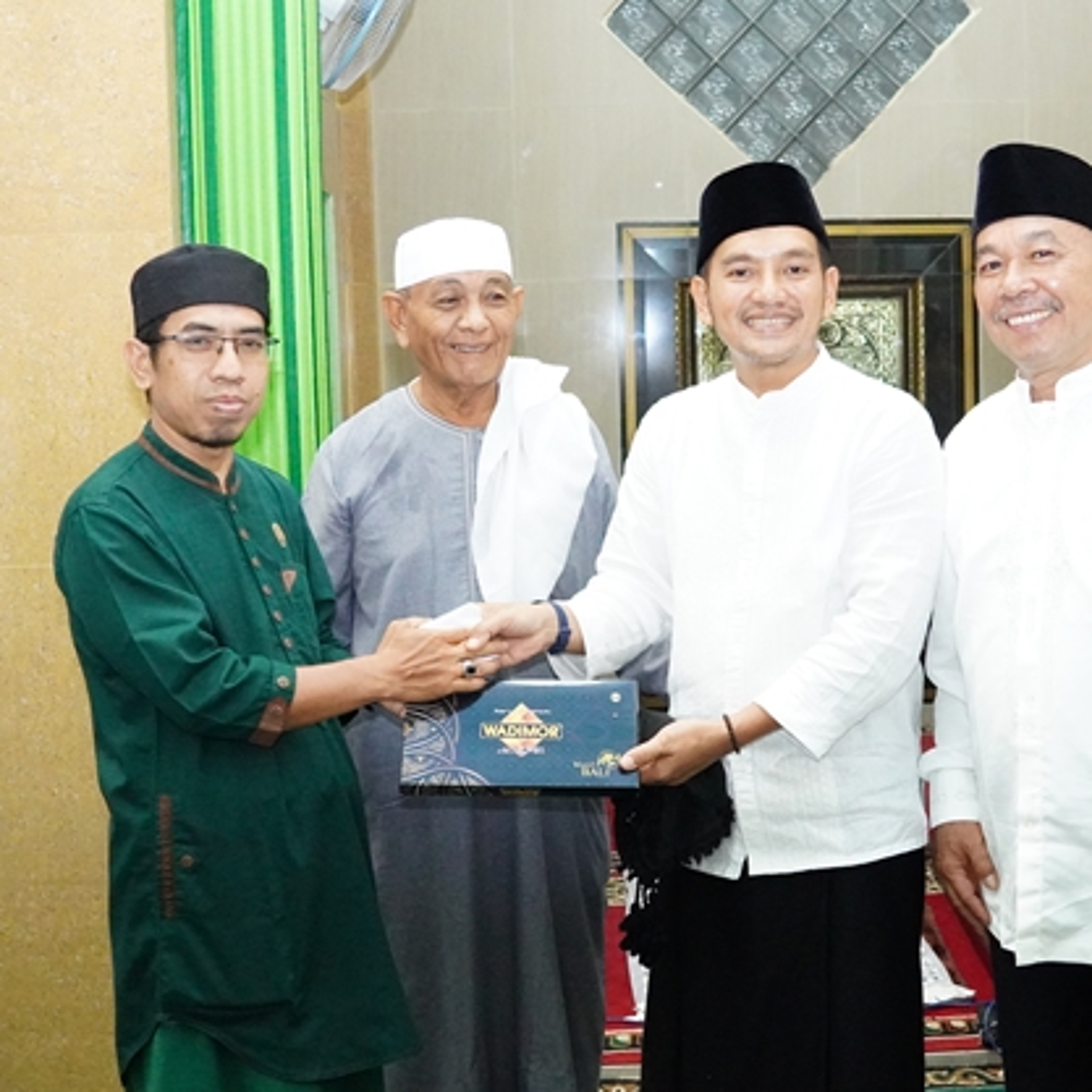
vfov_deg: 36.1
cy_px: 538
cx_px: 699
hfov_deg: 35.8
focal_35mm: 47
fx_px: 1677
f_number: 4
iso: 12800
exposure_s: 1/250
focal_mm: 24
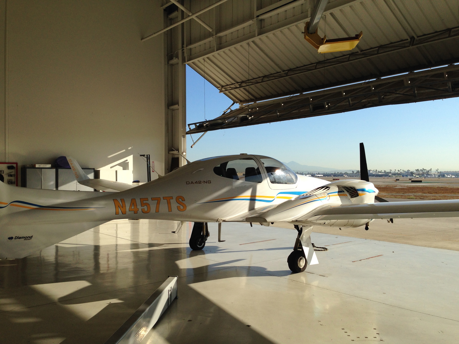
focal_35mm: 33
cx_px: 230
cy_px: 172
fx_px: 438
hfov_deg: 55.4
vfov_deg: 42.9
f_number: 2.4
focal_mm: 4.12
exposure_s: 1/1748
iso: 50
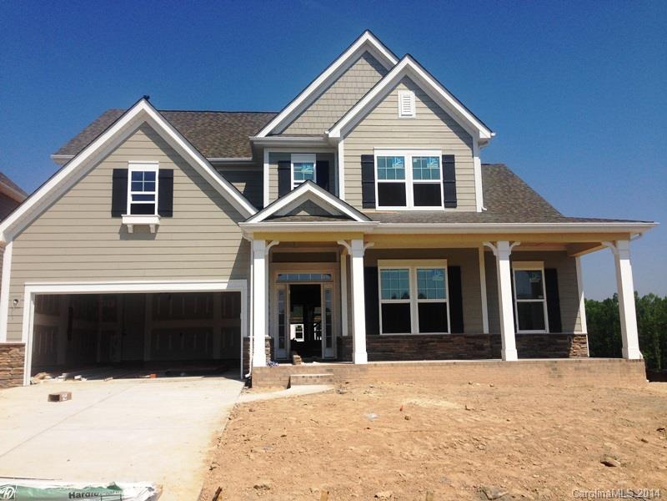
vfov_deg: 42.9
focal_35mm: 33
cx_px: 334
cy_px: 250
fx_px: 636
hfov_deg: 55.4
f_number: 2.4
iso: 50
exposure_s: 1/2857
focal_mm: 4.12
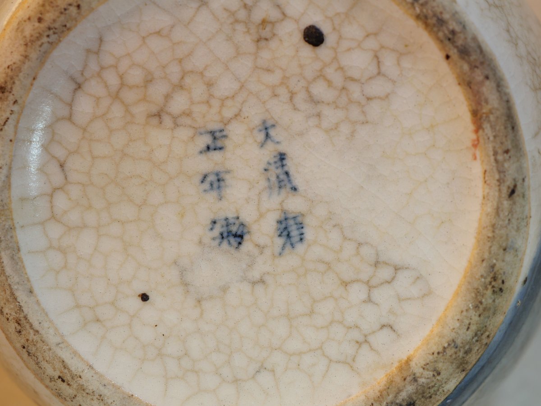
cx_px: 270
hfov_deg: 32.2
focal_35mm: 60
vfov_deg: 24.4
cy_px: 203
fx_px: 938
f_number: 4
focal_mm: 30
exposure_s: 1/250
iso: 200
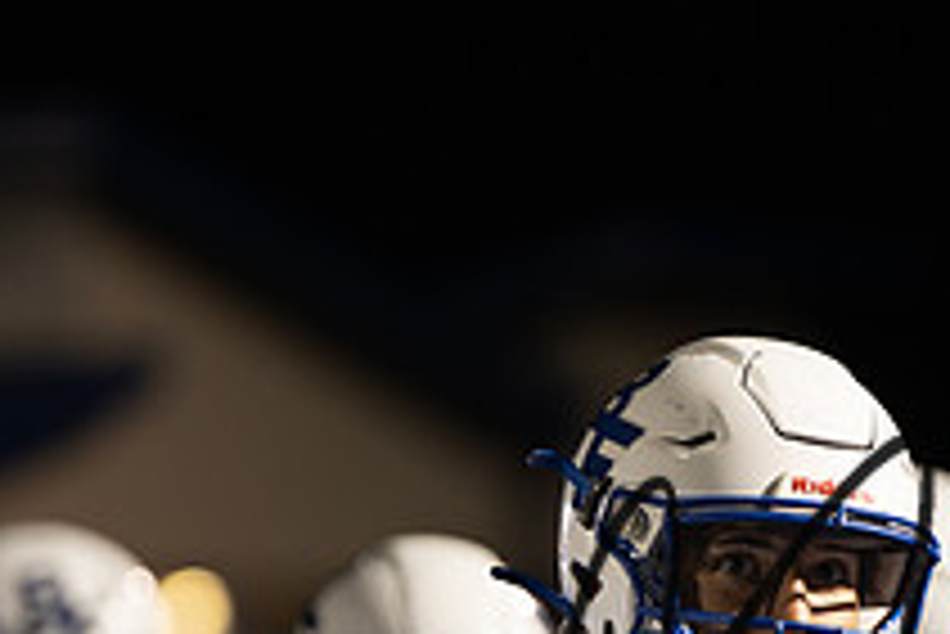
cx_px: 743
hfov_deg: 3.7
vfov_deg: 2.5
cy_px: 731
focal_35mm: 550
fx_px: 14523
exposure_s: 1/640
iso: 2500
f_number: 2.8
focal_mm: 200
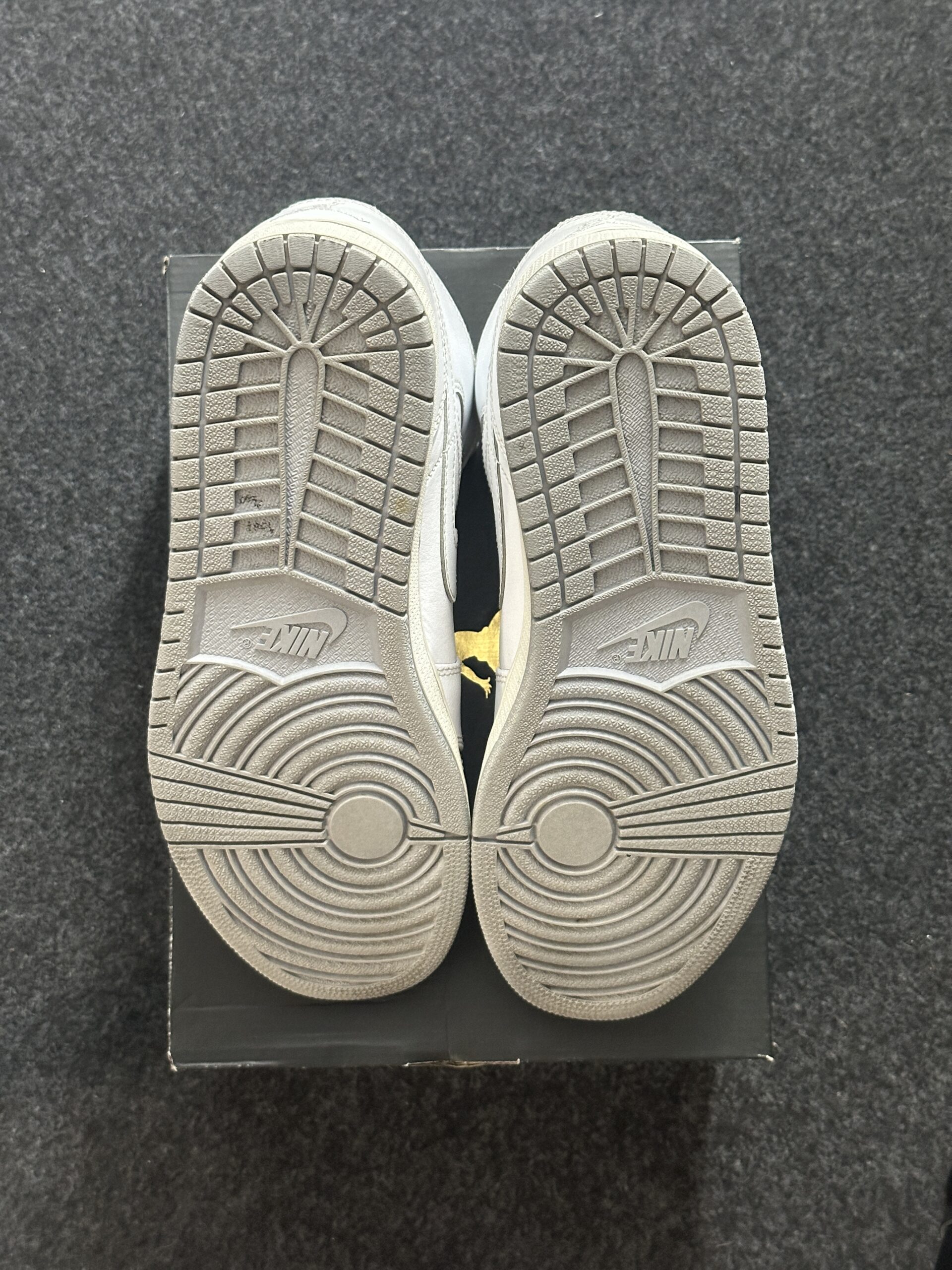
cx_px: 476
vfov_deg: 39.7
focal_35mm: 48
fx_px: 1760
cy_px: 635
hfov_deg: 30.3
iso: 500
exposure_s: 1/40
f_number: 1.78
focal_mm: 6.86
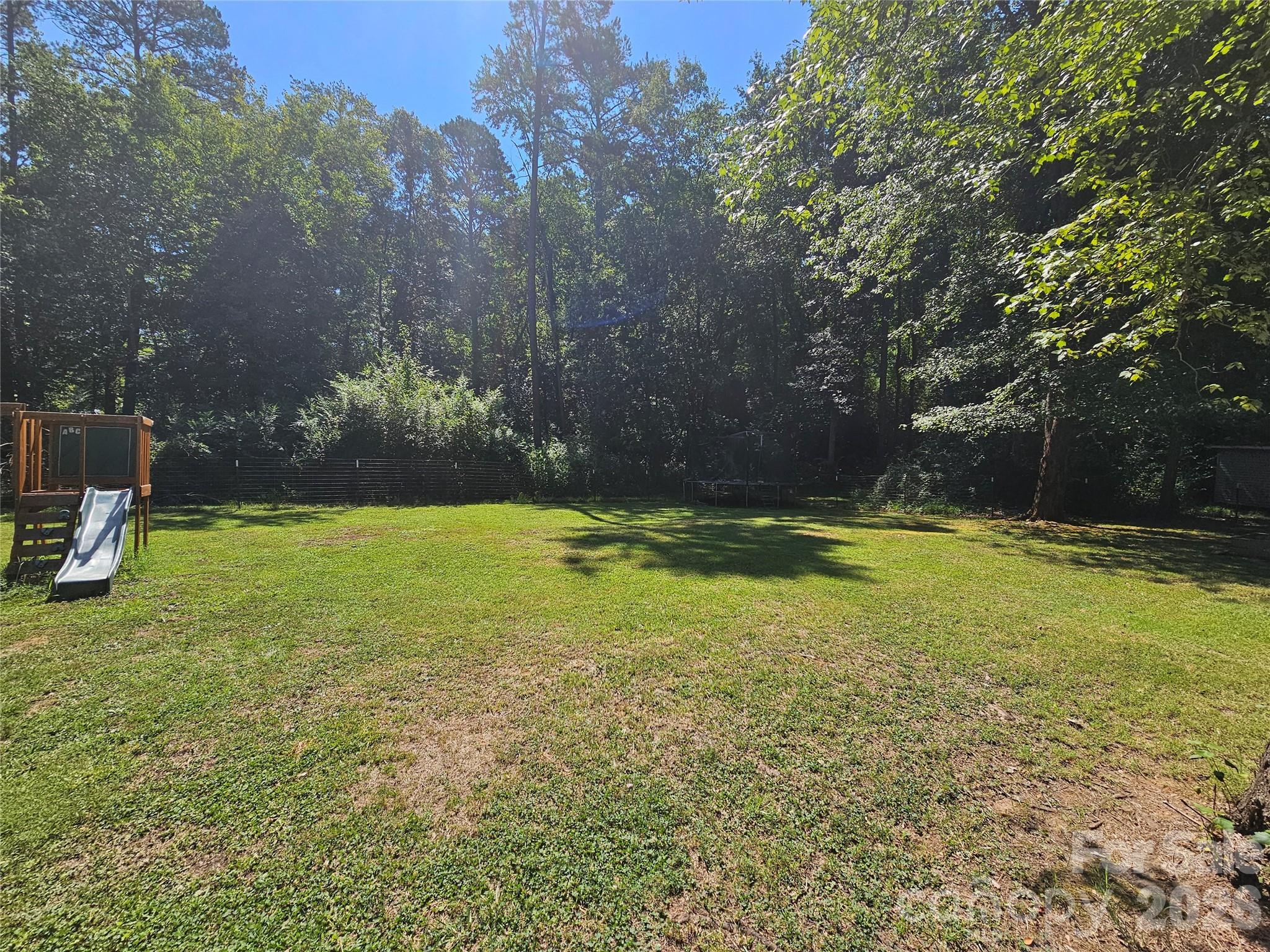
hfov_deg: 106.2
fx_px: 477
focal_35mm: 13
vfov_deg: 89.9
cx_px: 635
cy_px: 476
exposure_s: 1/1521
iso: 50
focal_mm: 2.2
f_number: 2.2
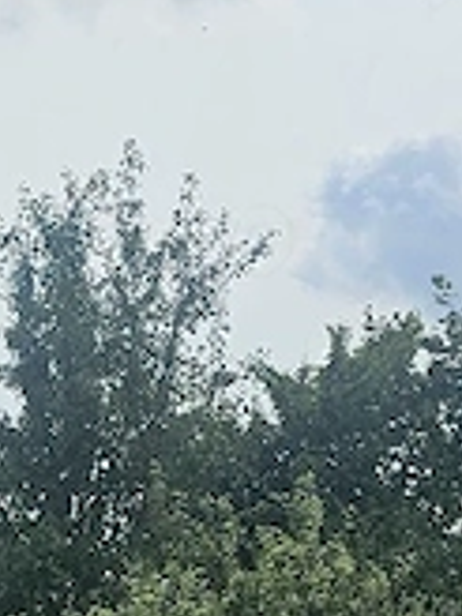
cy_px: 1059
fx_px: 1993
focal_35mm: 112
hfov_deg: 12.1
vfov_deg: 15.5
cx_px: -383
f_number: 1.7
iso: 10
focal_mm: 6.3
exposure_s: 1/1111
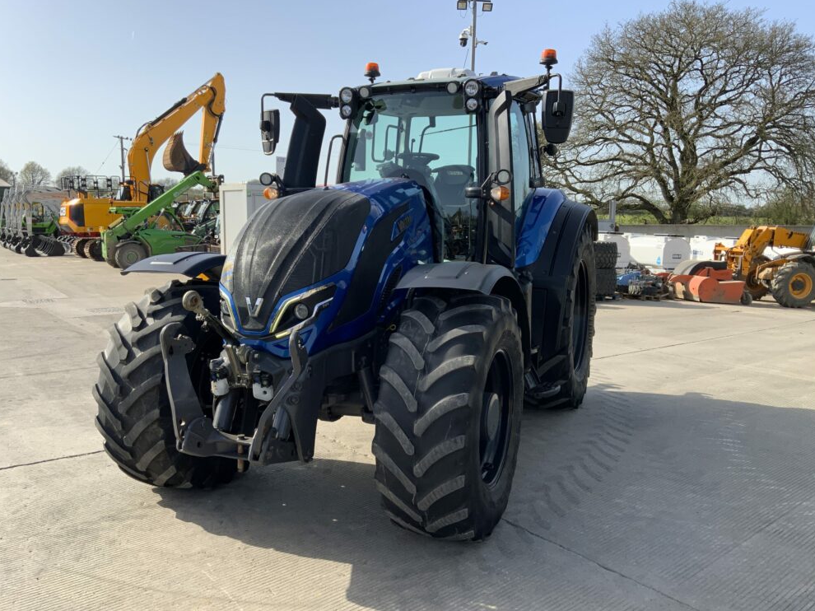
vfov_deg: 46.8
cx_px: 417
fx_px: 706
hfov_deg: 60.0
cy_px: 308
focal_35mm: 30
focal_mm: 3
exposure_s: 1/1121
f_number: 1.8
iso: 16
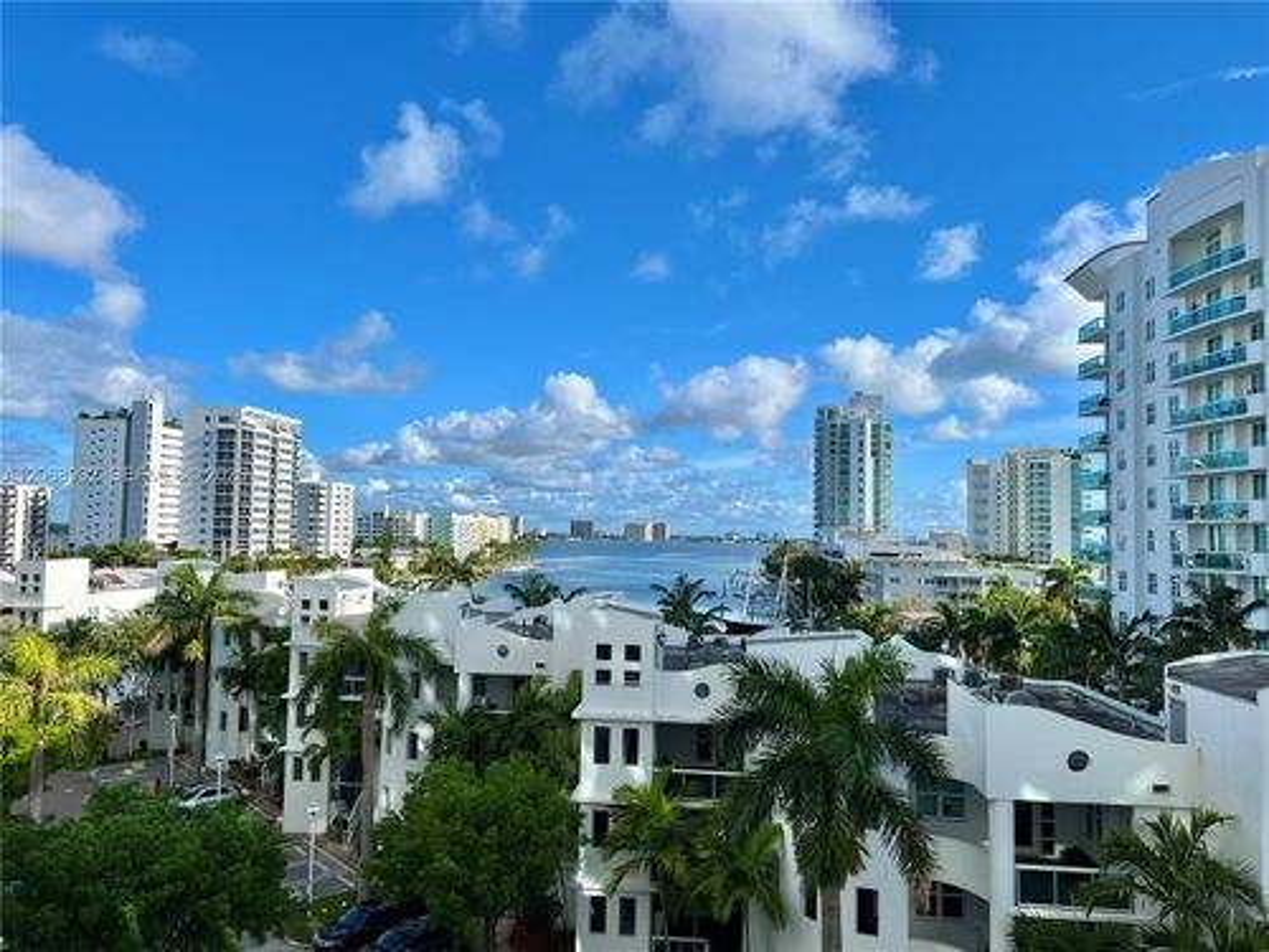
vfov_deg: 53.1
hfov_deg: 67.3
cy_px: 476
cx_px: 634
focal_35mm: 26
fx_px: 953
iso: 50
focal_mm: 5.7
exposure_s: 1/5319
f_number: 1.5
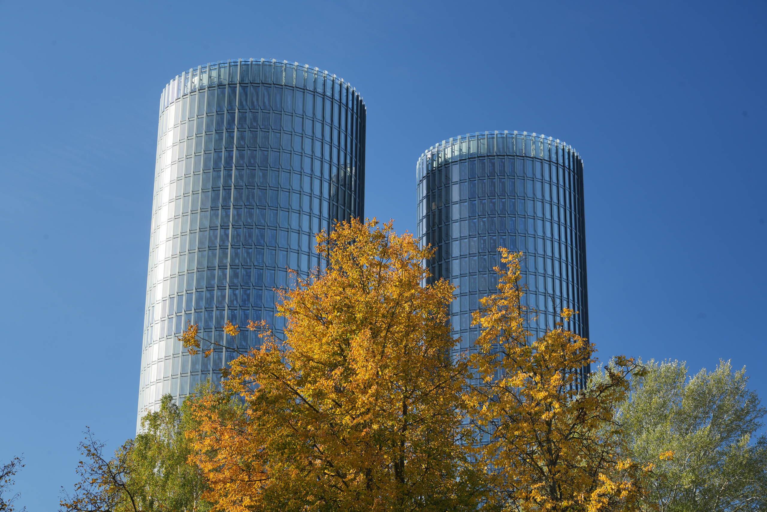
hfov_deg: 28.8
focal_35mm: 70
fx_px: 1491
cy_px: 256
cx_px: 384
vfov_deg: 19.5
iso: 100
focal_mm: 70
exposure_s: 1/40
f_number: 11
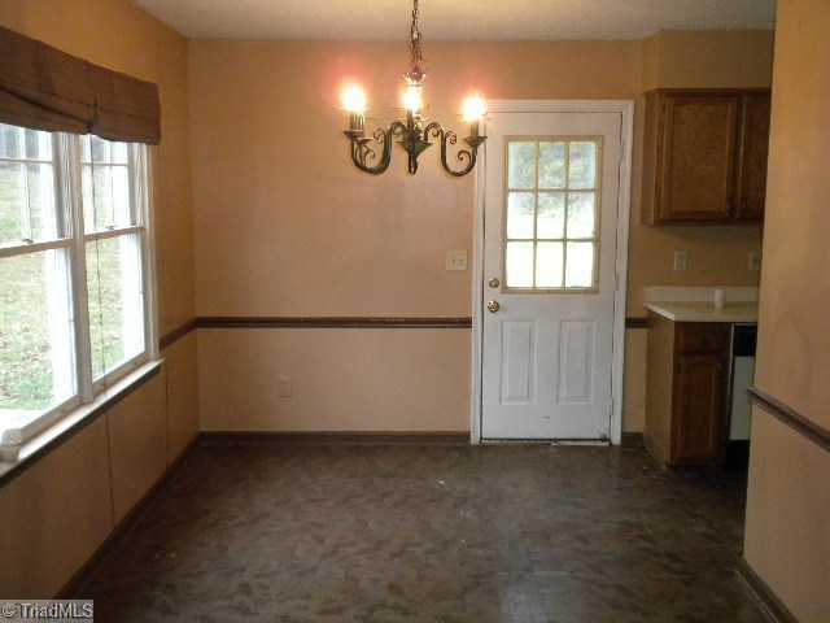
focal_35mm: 37
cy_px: 312
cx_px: 415
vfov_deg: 38.7
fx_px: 887
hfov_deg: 50.1
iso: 400
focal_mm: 6.6
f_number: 3.5
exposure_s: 1/42.3
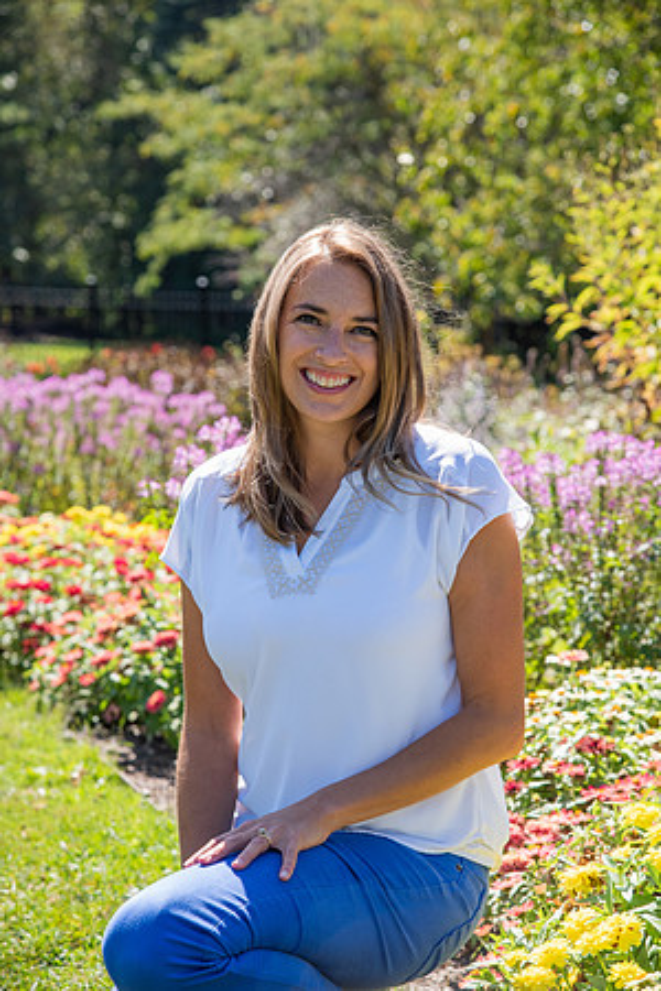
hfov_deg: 14.9
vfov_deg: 22.1
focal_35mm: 92
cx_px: 330
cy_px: 496
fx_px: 2534
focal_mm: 92
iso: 320
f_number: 5.6
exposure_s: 1/500
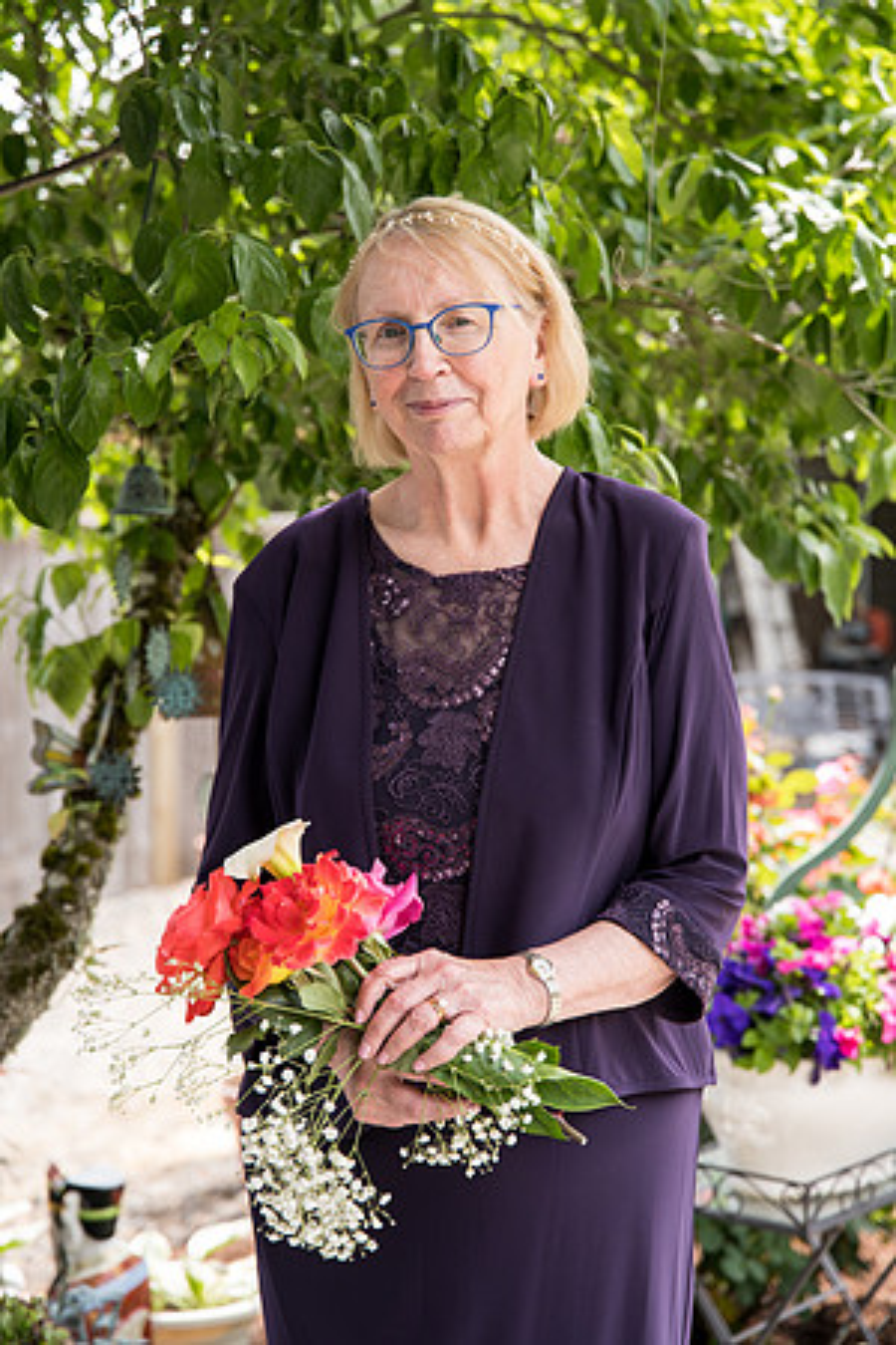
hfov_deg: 20.6
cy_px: 672
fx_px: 2464
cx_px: 448
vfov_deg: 30.5
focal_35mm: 66
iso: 400
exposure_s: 1/500
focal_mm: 66
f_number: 4
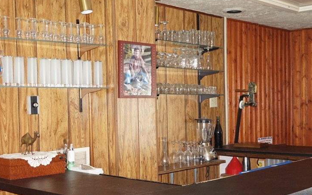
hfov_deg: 36.9
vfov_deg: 23.4
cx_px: 168
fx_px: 468
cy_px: 129
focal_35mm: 55
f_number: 4.5
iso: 1600
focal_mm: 24
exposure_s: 1/60
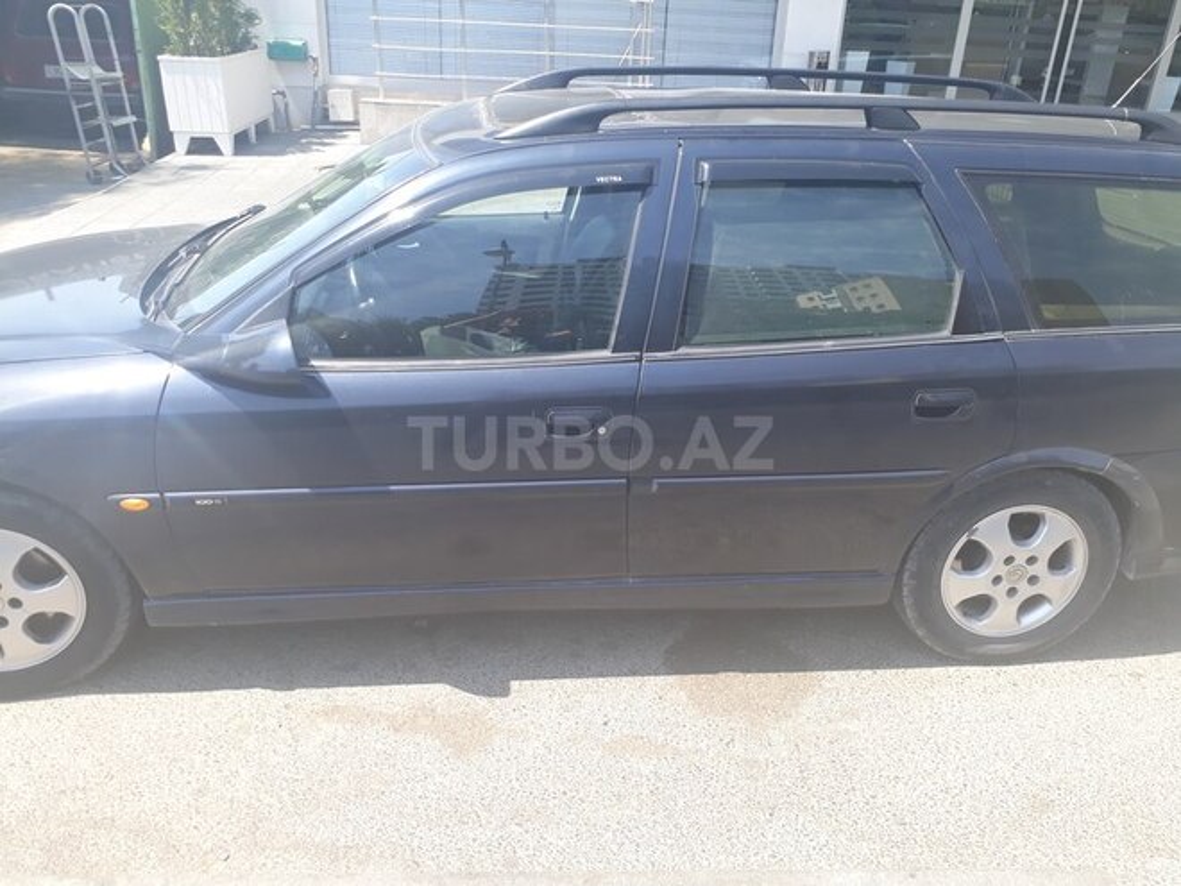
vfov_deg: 51.4
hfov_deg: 65.3
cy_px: 443
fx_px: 921
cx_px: 590
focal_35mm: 27
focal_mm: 3.6
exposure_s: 1/309
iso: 40
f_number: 1.9
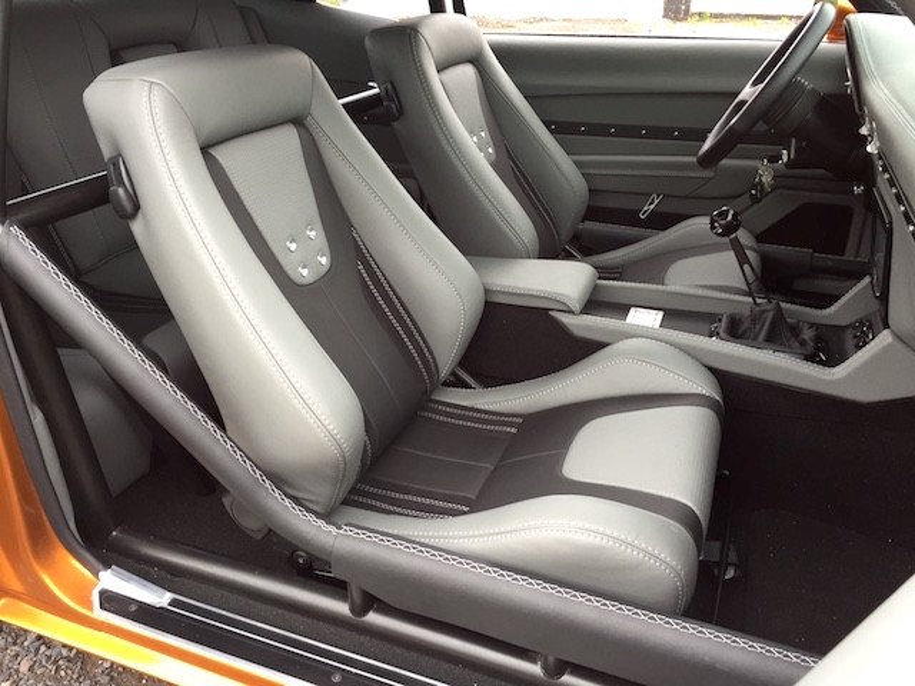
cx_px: 458
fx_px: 767
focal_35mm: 29
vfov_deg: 48.2
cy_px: 343
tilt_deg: -23.3
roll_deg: -1.2
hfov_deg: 61.7
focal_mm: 4.15
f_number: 2.2
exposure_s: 1/120
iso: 50
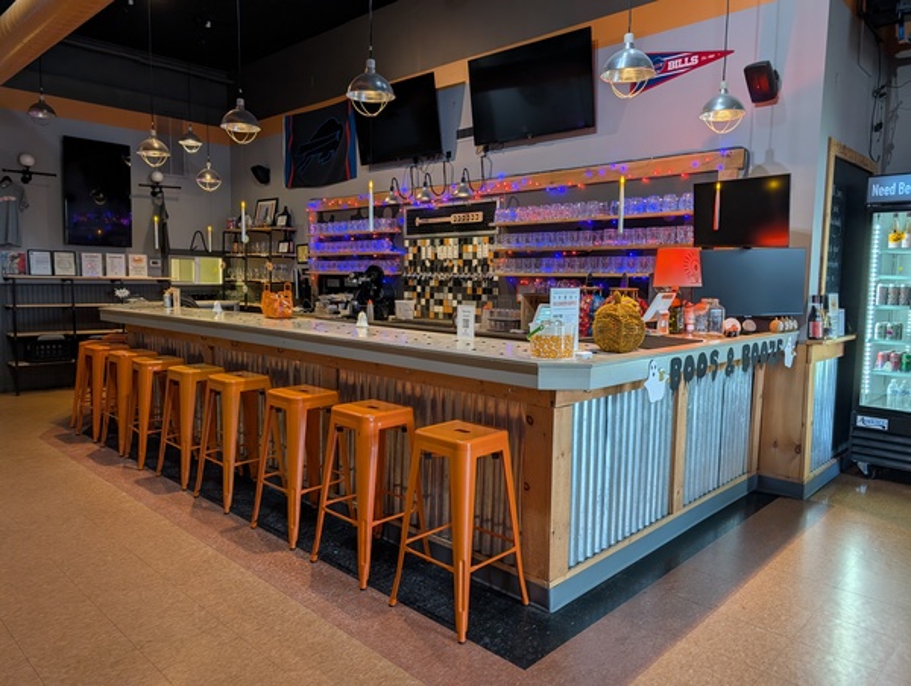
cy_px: 343
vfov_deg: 57.0
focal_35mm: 24
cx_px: 456
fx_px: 633
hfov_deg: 71.5
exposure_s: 1/30
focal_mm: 6.9
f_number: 1.68
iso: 20
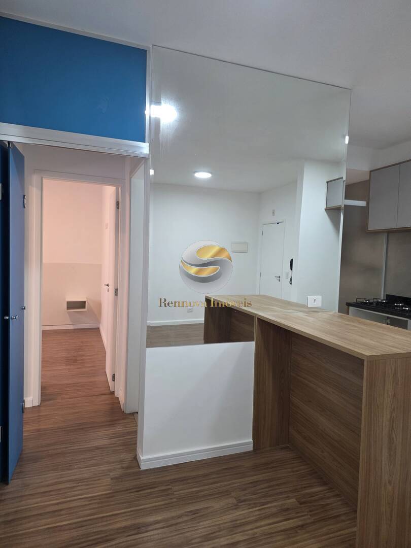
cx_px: 206
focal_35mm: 23
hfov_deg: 58.9
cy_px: 274
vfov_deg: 73.9
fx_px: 364
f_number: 1.7
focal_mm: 6.3
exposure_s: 1/120
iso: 250
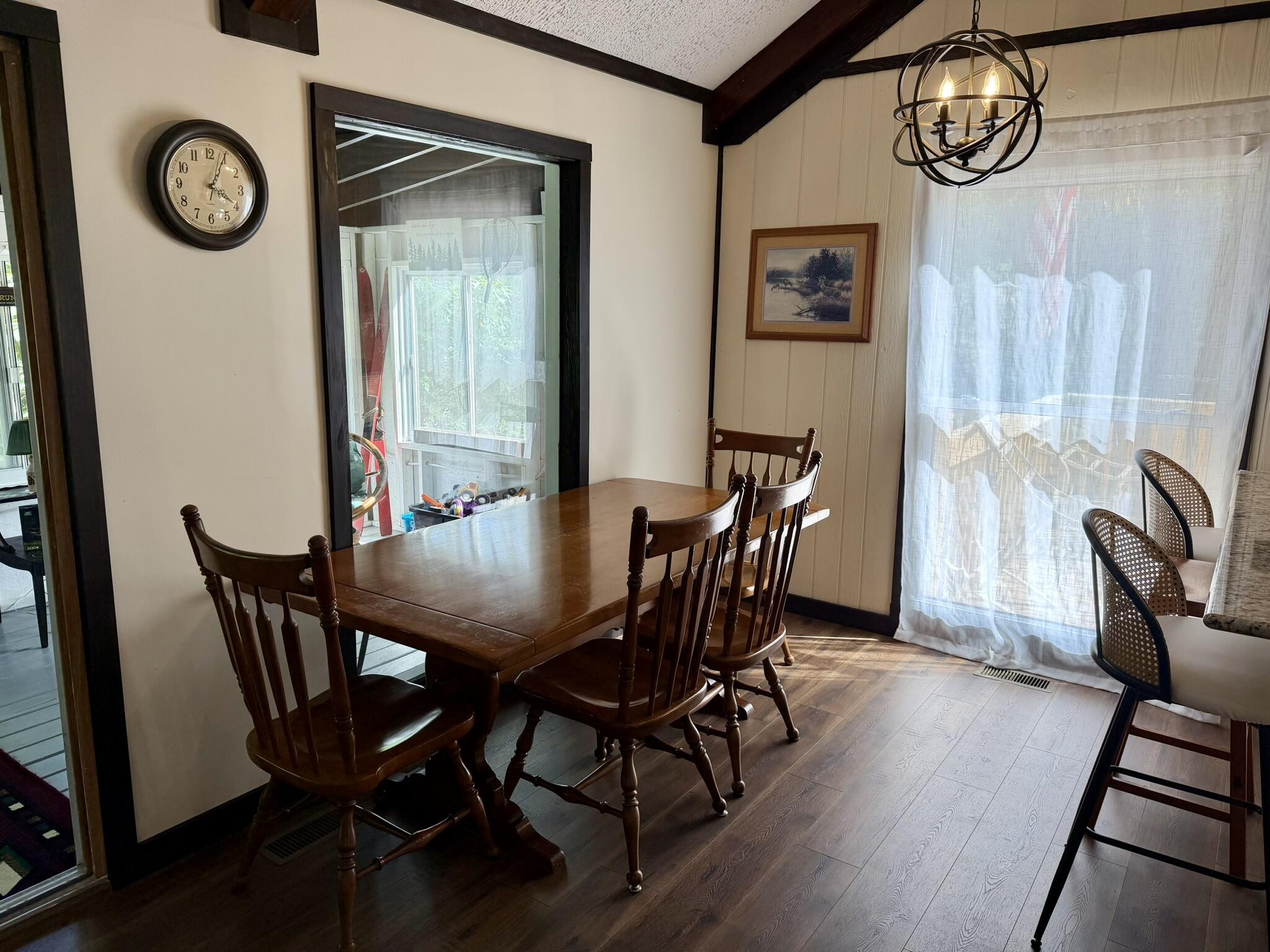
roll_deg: +0.4
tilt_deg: -10.8
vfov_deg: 56.8
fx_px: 881
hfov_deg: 71.6
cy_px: 476
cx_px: 635
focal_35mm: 24
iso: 100
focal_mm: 6.76
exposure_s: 1/184
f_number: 1.78
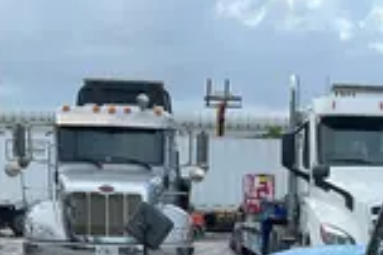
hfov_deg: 20.7
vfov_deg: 12.8
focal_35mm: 98
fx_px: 1041
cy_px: 441
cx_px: 282
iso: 50
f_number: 1.6
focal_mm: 5.1
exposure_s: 1/1186
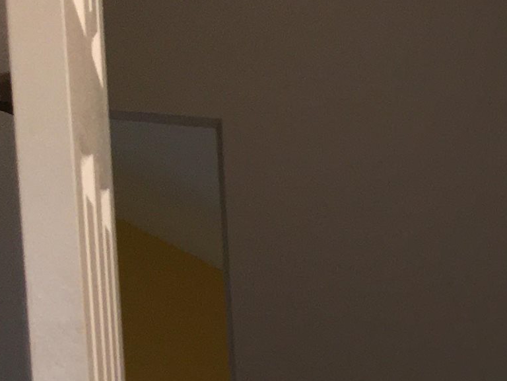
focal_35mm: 116
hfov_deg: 14.3
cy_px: 694
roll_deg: -0.8
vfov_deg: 11.8
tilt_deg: -8.6
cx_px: 994
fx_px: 1699
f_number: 2.2
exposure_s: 1/30
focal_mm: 4.15
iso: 40
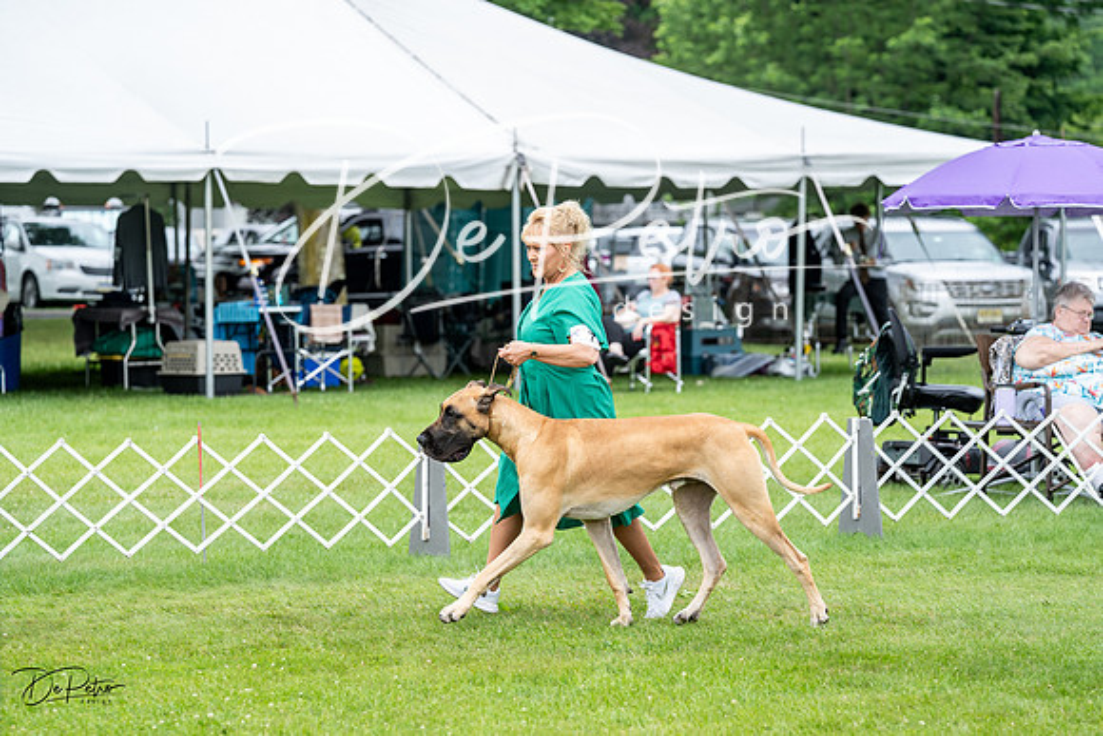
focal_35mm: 144
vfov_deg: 9.6
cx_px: 552
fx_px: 4405
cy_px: 368
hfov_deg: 14.3
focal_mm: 138
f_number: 4.5
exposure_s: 1/1000
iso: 400
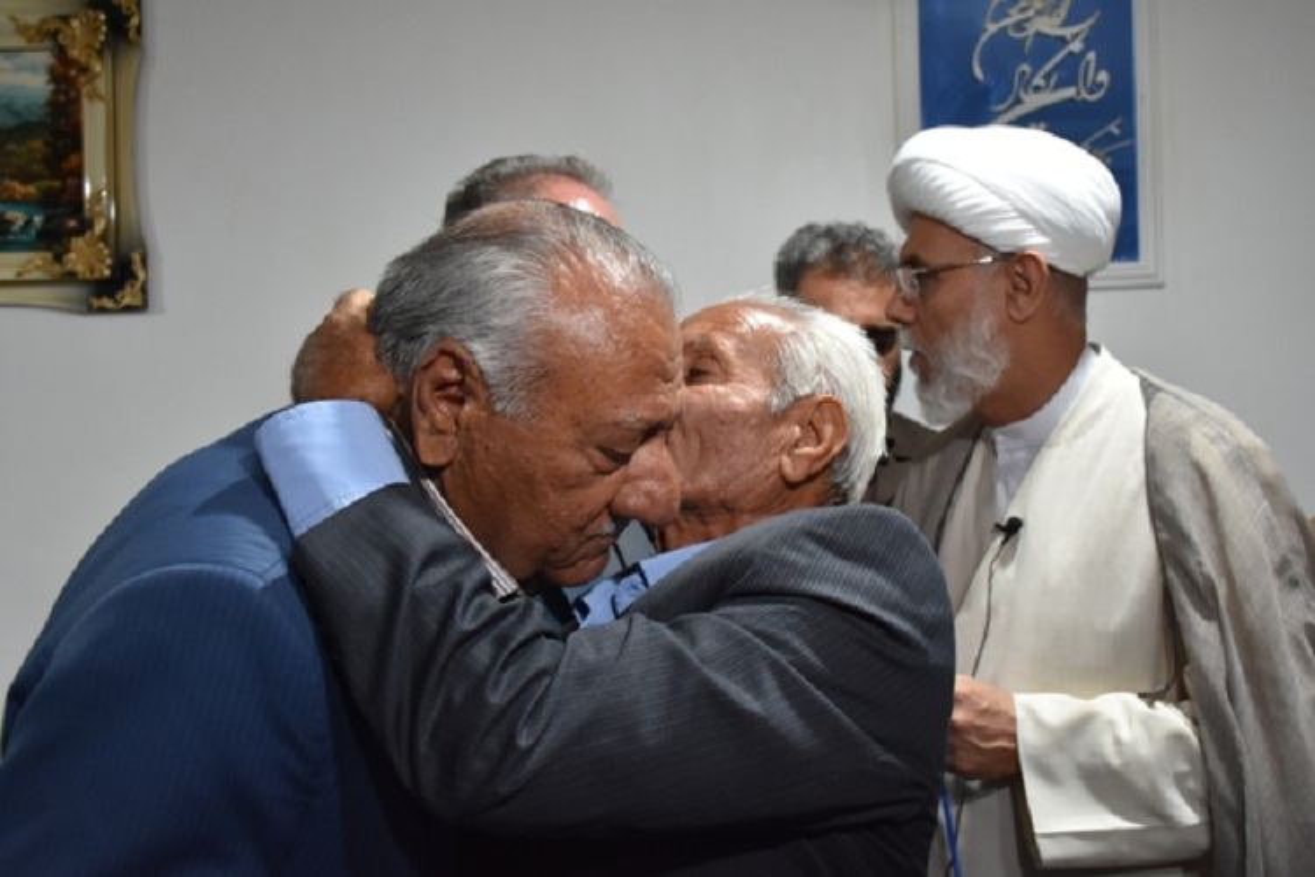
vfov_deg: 38.4
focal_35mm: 34
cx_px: 658
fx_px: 1260
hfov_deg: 55.1
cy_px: 438
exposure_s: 1/80
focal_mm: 23
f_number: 4.5
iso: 800
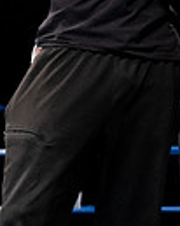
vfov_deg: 12.7
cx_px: 325
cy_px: -43
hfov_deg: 9.9
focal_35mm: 148
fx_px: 987
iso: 3200
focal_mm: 35
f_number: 4
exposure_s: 1/1000
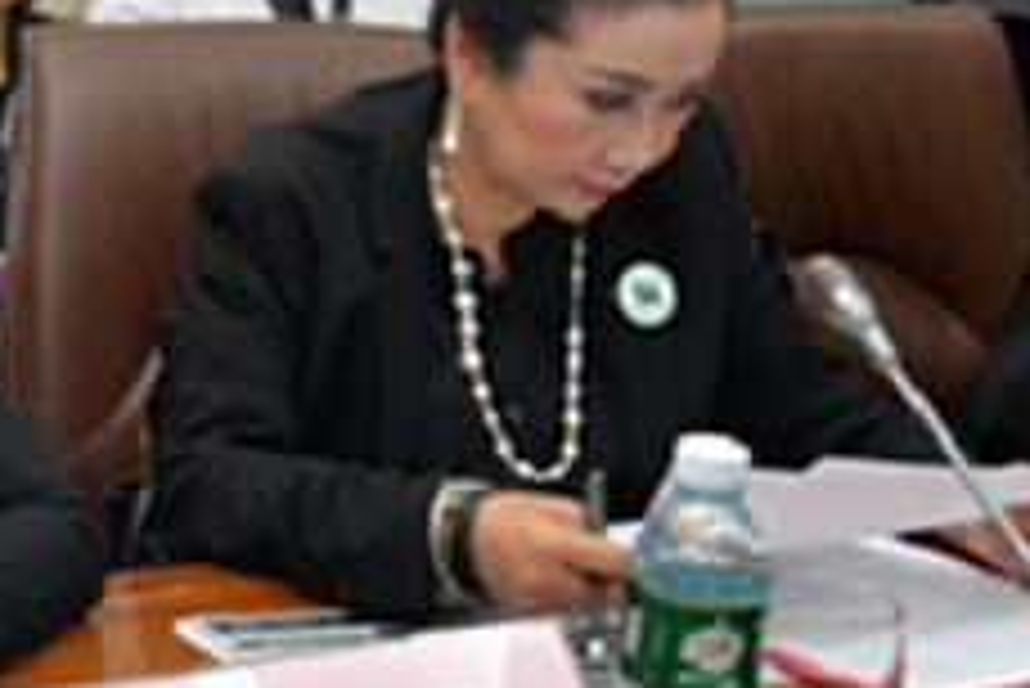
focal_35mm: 98
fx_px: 2806
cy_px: 252
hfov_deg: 18.3
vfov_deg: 14.0
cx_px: -544
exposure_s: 1/60
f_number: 4
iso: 400
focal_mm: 28
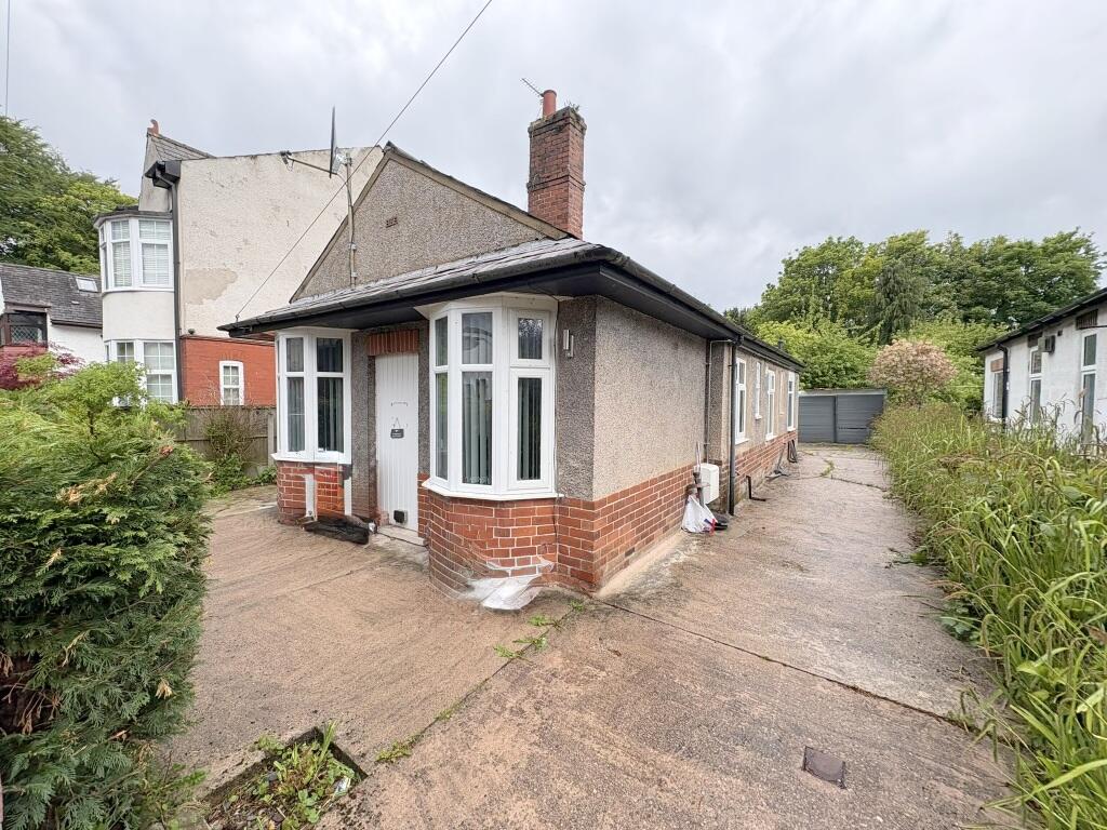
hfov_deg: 102.1
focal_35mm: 14
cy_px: 415
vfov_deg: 85.7
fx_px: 448
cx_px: 554
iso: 50
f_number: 2.2
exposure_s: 1/525
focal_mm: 2.22
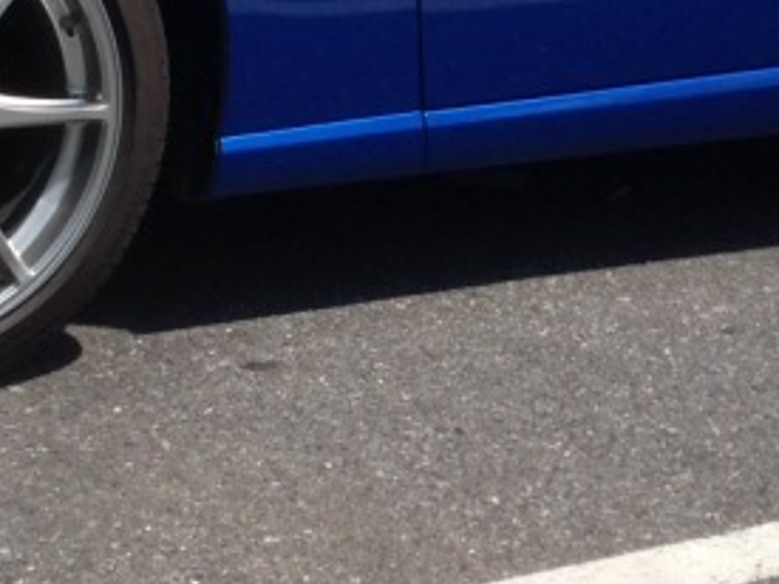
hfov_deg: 16.0
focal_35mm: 123
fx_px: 2767
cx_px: 360
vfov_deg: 11.8
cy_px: -82
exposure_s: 1/1595
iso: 50
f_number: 2.4
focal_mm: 4.1
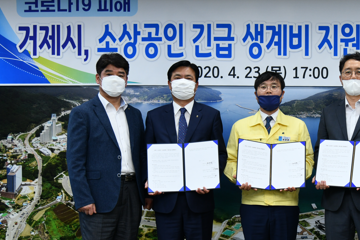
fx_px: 560
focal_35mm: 56
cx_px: 272
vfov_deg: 24.1
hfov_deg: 34.8
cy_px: 161
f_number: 4
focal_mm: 32
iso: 800
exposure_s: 1/250
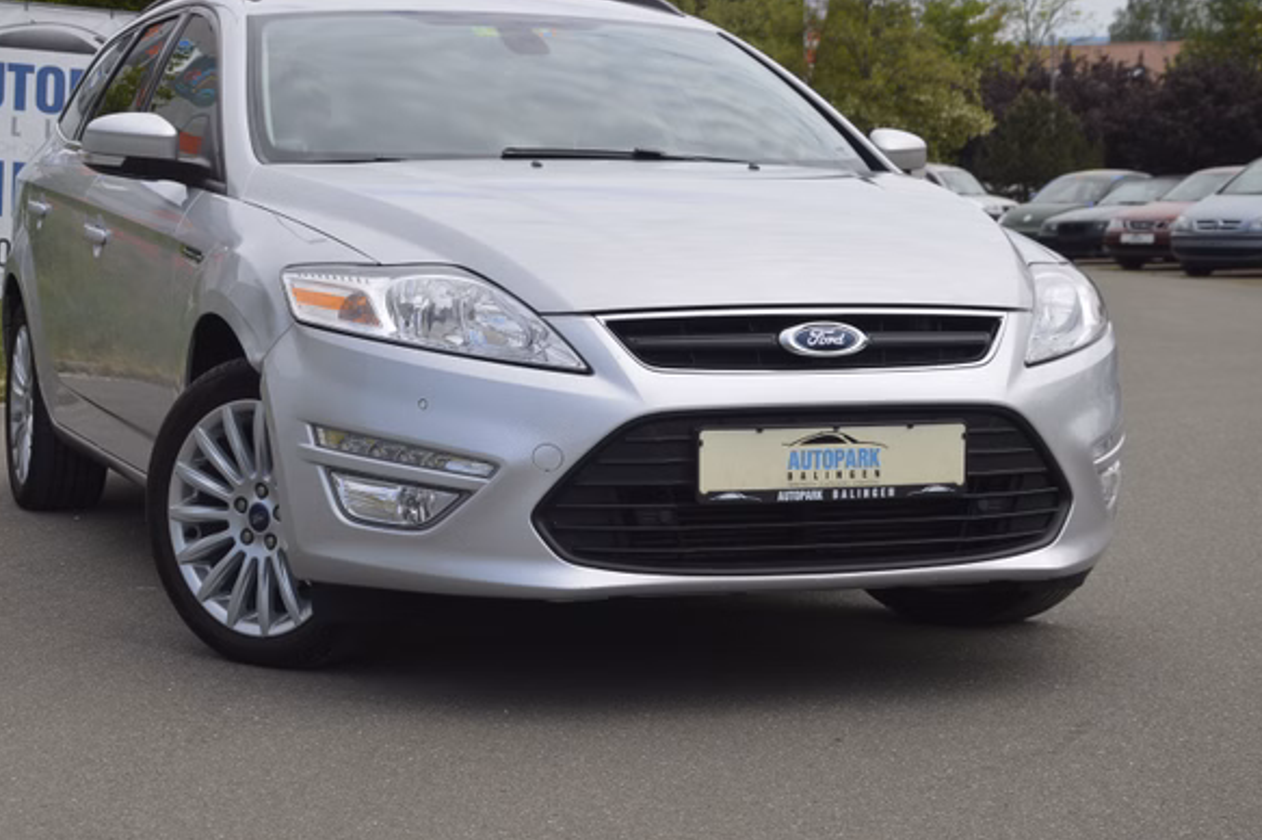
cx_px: 574
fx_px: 2768
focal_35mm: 79
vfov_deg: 17.3
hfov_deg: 25.7
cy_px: 394
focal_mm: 48
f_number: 8
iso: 100
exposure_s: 1/250
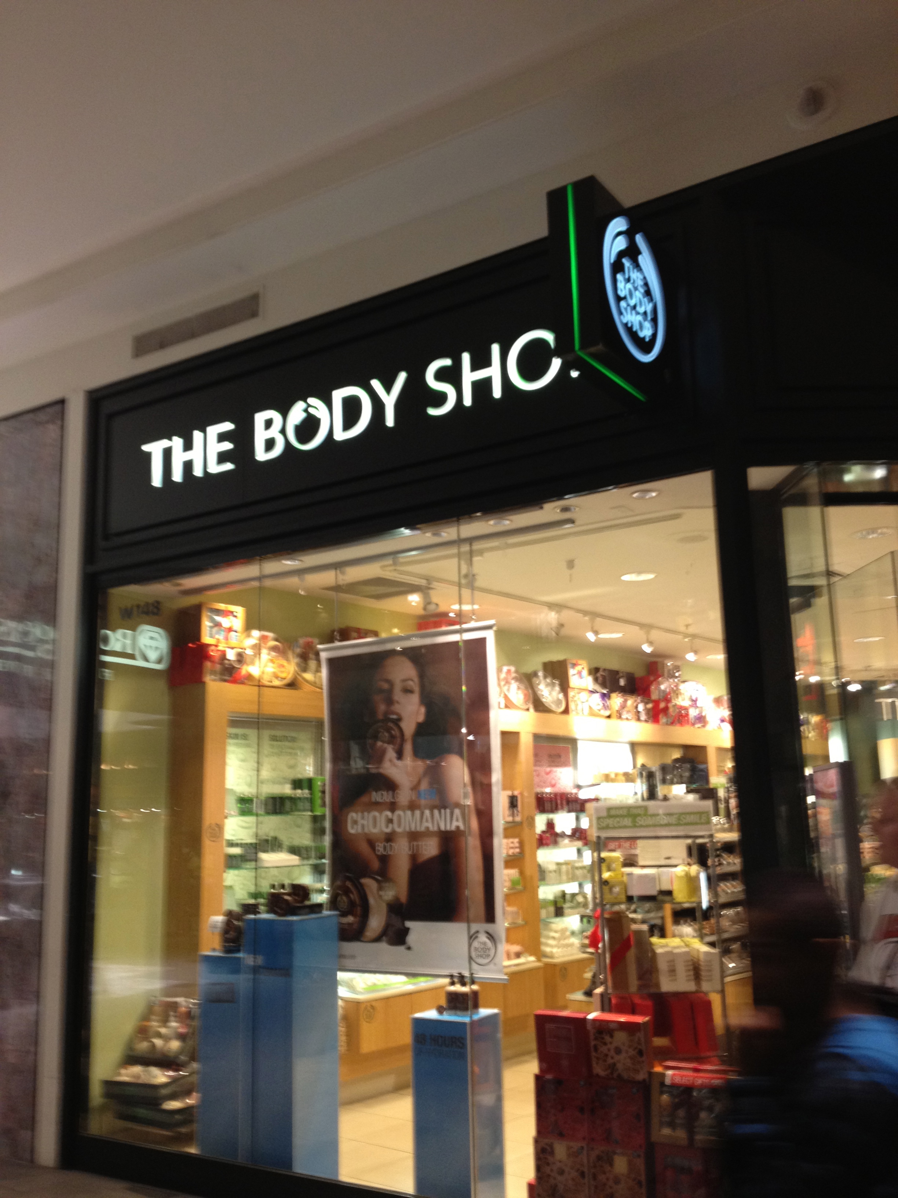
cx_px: 449
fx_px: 1211
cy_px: 599
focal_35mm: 35
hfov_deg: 40.7
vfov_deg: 52.6
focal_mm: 4.28
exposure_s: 1/20
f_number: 2.4
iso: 125
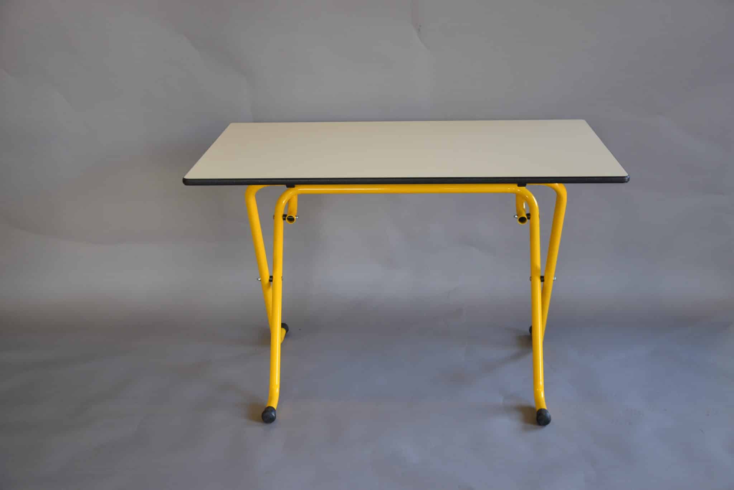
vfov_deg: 25.7
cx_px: 367
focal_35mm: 52
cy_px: 245
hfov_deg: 37.9
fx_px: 1070
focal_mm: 35
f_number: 4.5
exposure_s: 1/40
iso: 400
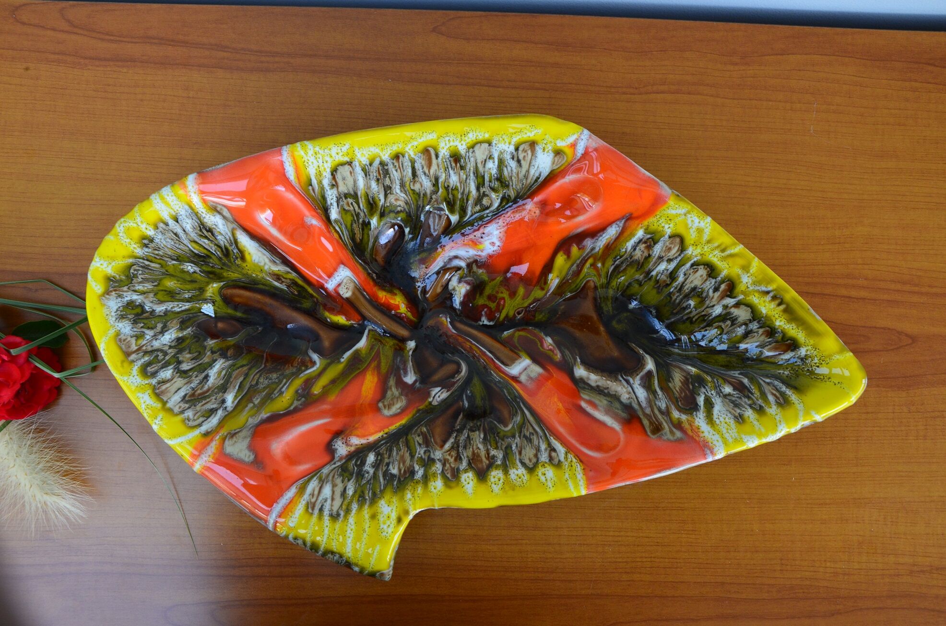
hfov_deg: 59.6
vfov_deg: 41.5
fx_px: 826
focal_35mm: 32
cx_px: 473
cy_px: 313
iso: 500
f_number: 8
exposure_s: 1/60
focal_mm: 21
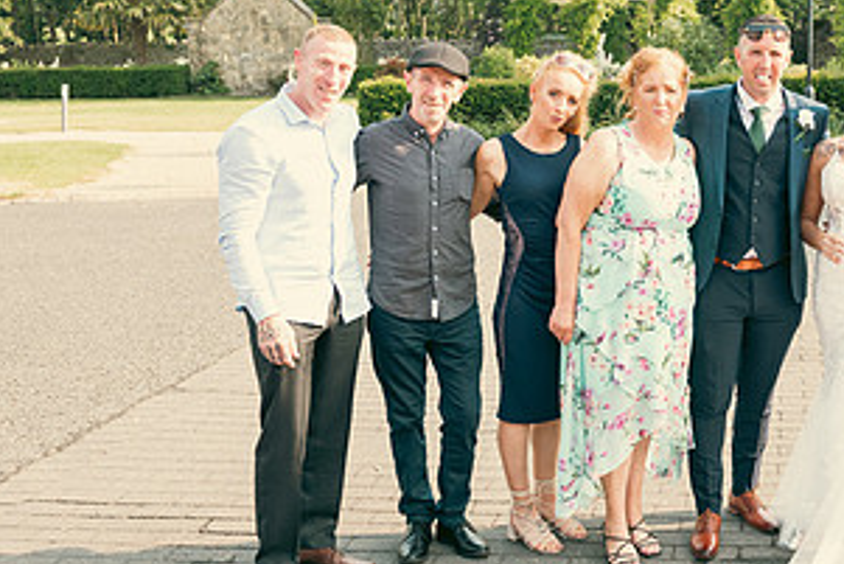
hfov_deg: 35.0
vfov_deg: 25.1
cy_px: 276
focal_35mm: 54
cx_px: 740
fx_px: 1267
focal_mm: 28
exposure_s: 1/200
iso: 200
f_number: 5.6
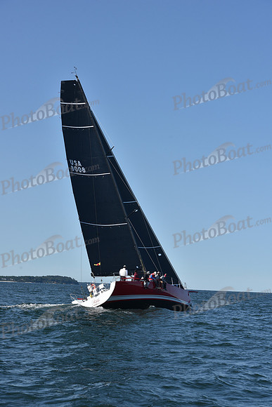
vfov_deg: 28.8
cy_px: 204
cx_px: 136
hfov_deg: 19.5
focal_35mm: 70
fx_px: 793
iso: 250
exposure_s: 1/1000
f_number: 9
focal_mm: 70
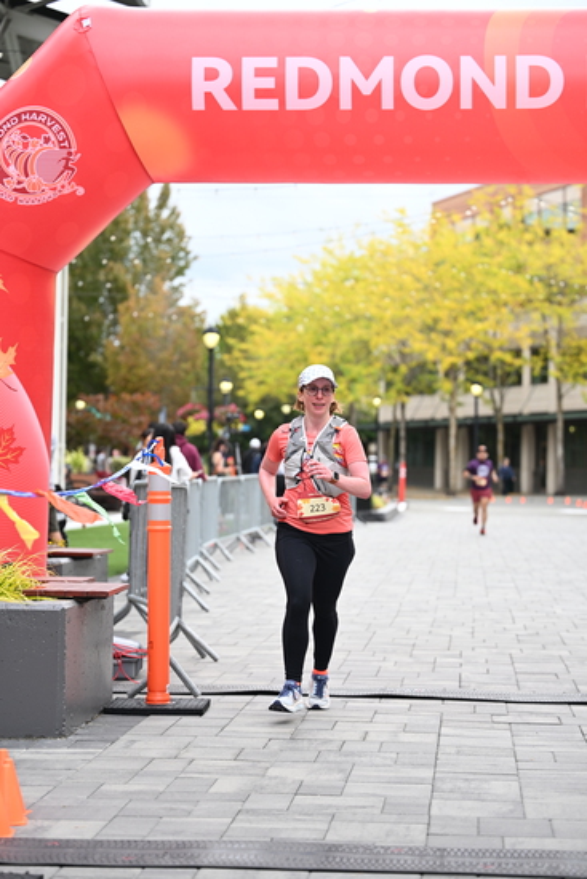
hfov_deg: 17.5
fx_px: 1906
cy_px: 440
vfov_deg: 26.0
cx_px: 294
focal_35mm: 78
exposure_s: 1/2000
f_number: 2.8
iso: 640
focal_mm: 78
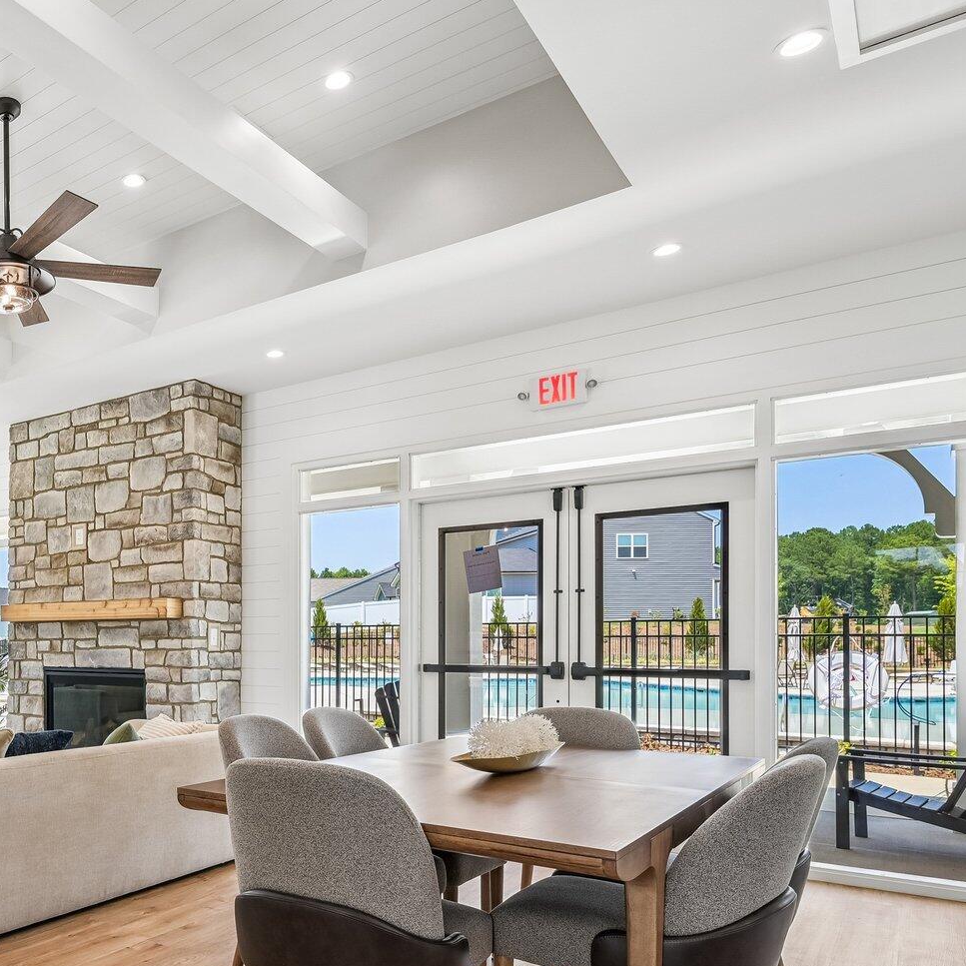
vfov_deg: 56.4
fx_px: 881
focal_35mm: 28
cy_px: 632
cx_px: 75
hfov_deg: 50.2
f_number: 8
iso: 100
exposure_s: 1/40
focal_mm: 15.5
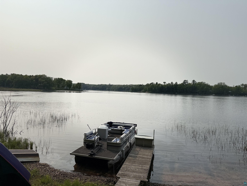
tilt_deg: -1.9
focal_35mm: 24
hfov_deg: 71.6
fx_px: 171
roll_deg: -2.0
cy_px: 93
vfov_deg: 56.8
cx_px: 124
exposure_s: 1/14286
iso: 80
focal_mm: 6.76
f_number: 1.78
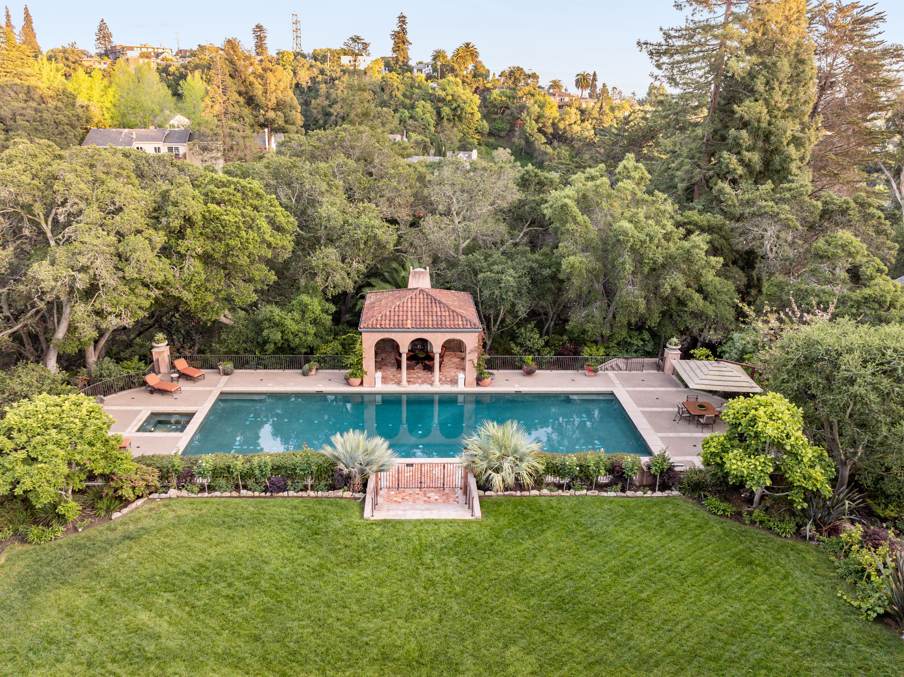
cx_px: 452
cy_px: 338
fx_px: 626
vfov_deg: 56.8
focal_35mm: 24
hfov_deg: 71.6
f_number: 2.8
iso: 200
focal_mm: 12.29
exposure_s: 1/200
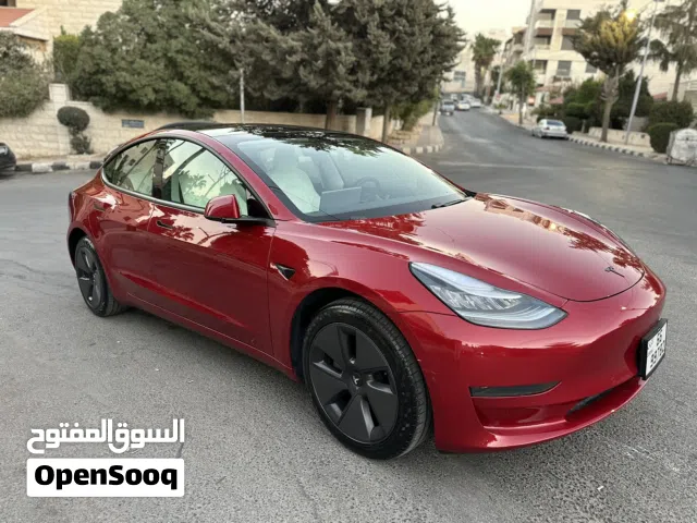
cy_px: 262
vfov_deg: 56.8
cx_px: 348
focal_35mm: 24
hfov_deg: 71.6
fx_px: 483
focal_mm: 6.86
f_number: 1.78
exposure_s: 1/91
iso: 250
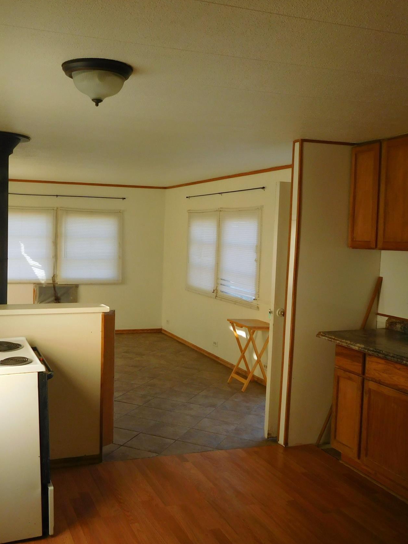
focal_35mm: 34
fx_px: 534
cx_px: 130
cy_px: 274
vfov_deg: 54.0
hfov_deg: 41.2
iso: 125
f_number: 3.4
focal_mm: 4.5
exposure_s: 1/160
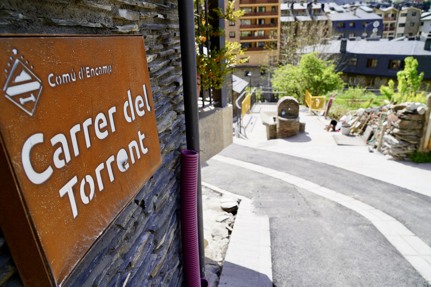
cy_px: 144
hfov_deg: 73.7
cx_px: 216
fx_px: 287
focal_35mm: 24
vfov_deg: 53.1
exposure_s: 1/100
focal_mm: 24
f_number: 7.1
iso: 100
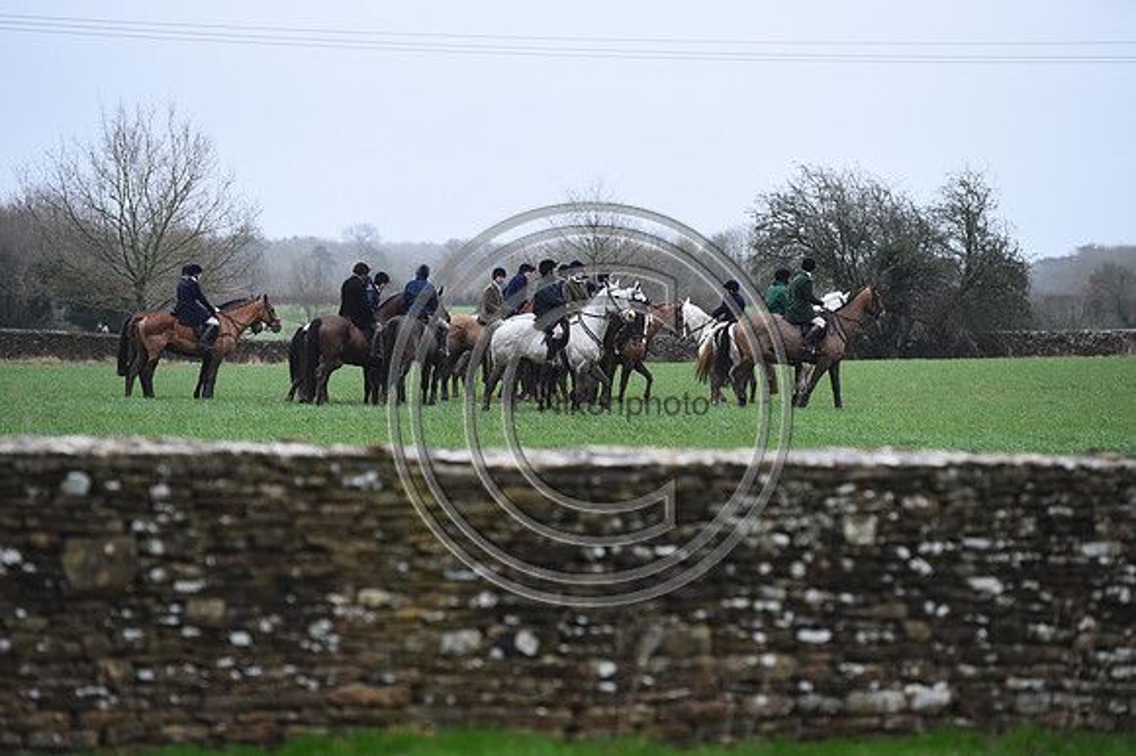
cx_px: 568
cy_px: 378
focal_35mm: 180
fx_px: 5677
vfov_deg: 7.6
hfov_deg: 11.4
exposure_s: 1/1250
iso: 1600
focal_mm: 180
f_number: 4.5
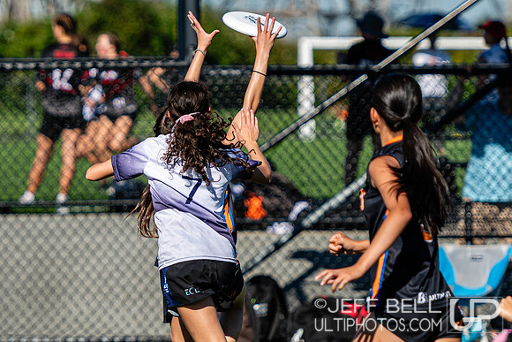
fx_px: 6025
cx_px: 188
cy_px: 137
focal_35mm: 424
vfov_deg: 3.2
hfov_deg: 4.9
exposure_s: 1/2000
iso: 100
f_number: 3.2
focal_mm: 165
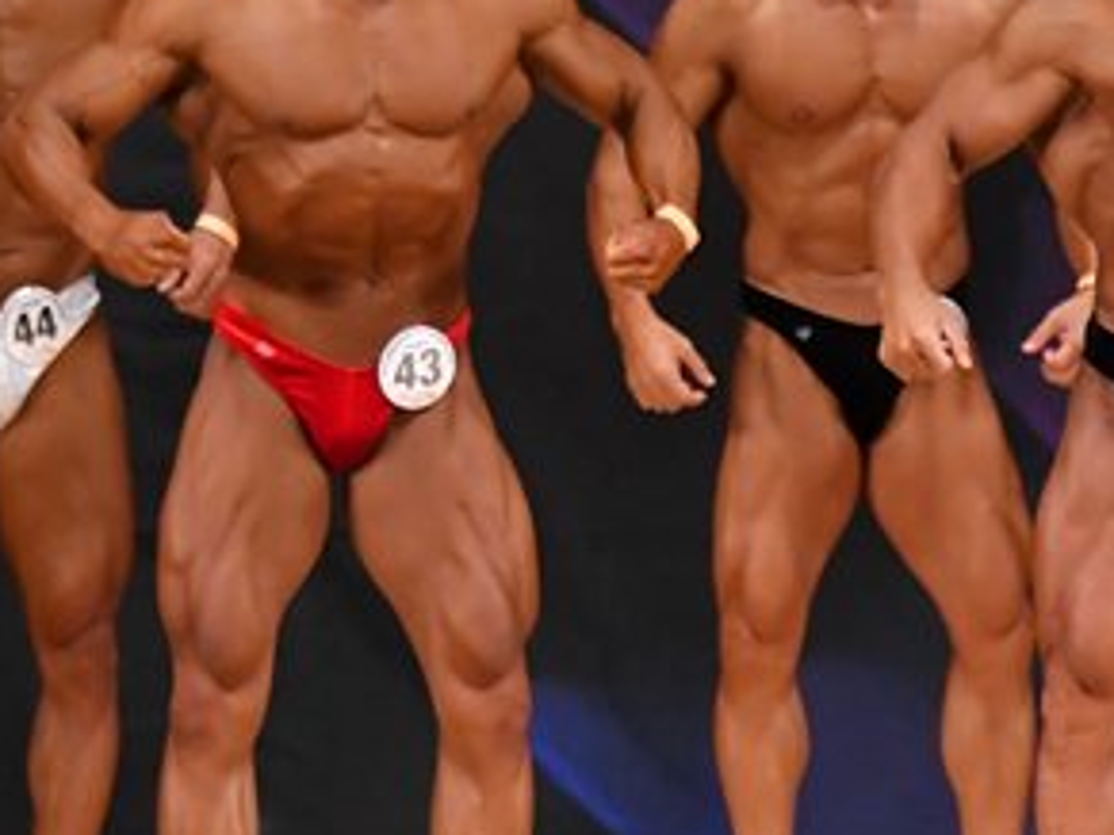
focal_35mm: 615
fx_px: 19784
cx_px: 1265
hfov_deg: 3.2
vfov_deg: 2.4
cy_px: 314
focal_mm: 160
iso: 4500
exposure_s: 1/400
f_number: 5.6
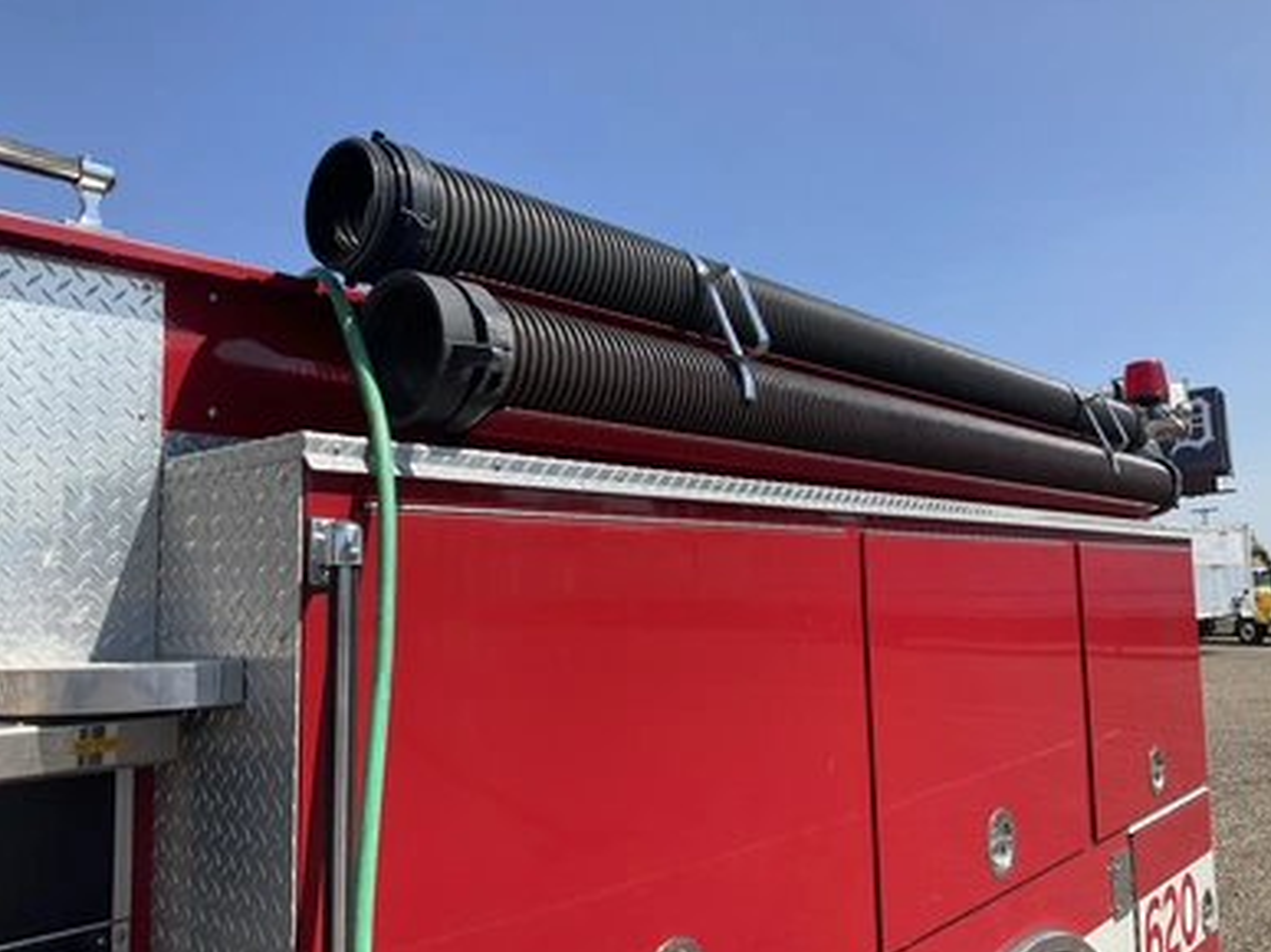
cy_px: 483
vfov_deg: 46.8
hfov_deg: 60.0
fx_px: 1101
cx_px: 654
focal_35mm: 30
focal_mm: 3
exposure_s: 1/1250
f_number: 1.8
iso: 25
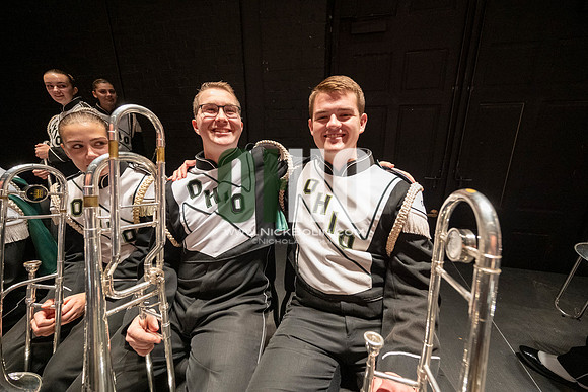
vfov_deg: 77.4
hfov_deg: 100.4
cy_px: 196
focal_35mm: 15
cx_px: 294
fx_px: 245
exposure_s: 1/500
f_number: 4
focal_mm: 15
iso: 3200
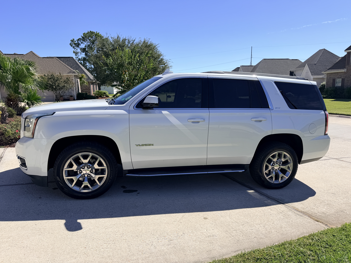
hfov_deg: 71.6
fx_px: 243
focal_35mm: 24
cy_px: 132
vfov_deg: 56.8
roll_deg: +0.3
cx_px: 176
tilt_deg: -9.0
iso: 80
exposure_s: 1/4975
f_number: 1.78
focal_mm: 6.76
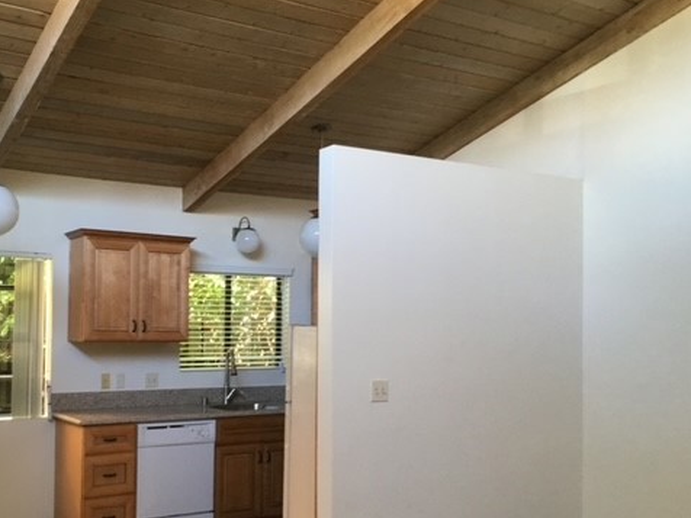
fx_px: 779
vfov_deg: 36.7
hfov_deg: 47.1
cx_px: 229
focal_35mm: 39
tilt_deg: +1.8
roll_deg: -1.0
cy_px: 309
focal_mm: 4.15
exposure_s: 1/30
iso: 100
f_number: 2.2
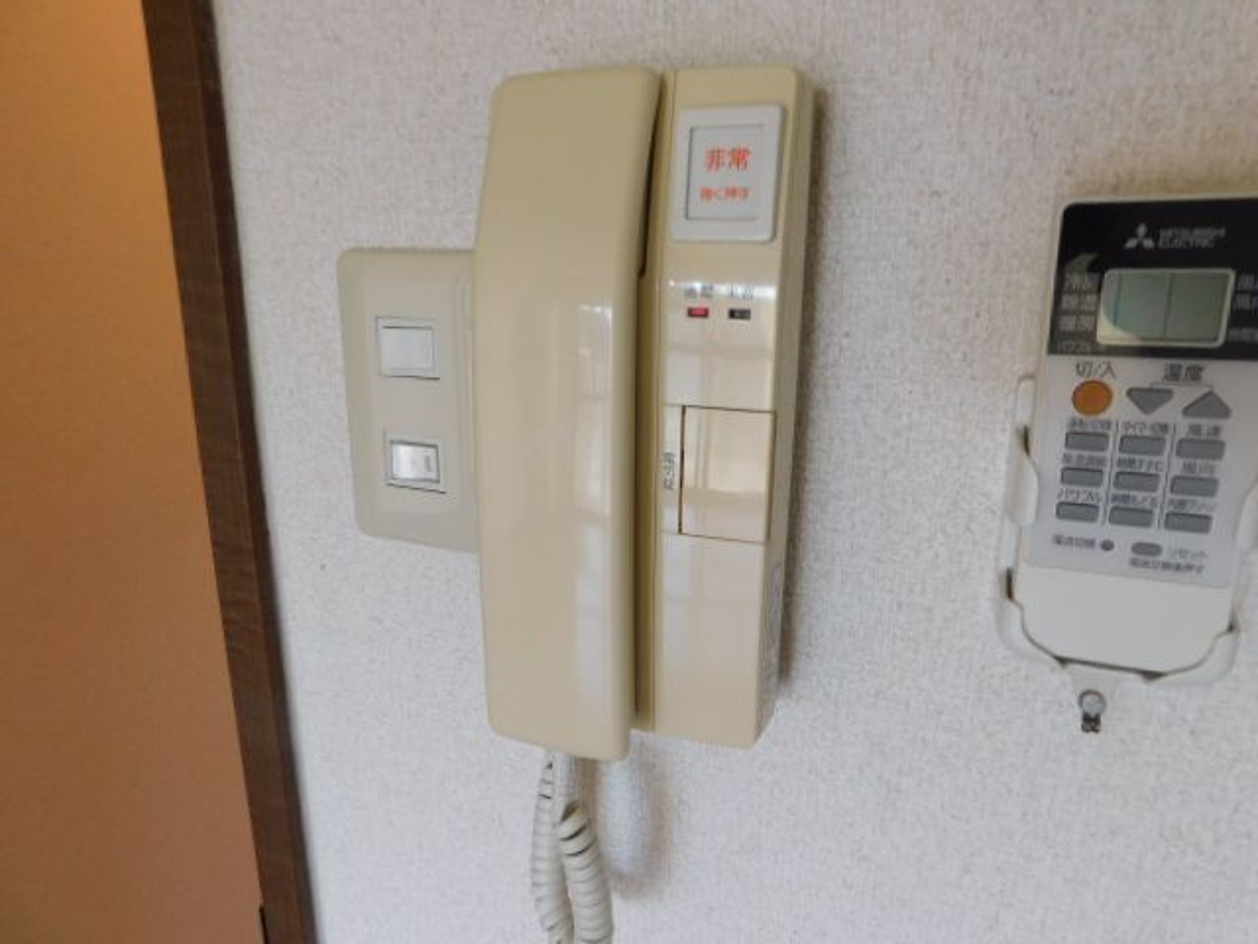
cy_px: 472
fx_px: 836
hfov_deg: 73.9
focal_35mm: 23
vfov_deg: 58.9
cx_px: 629
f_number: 3
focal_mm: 4
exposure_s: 1/30
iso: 140
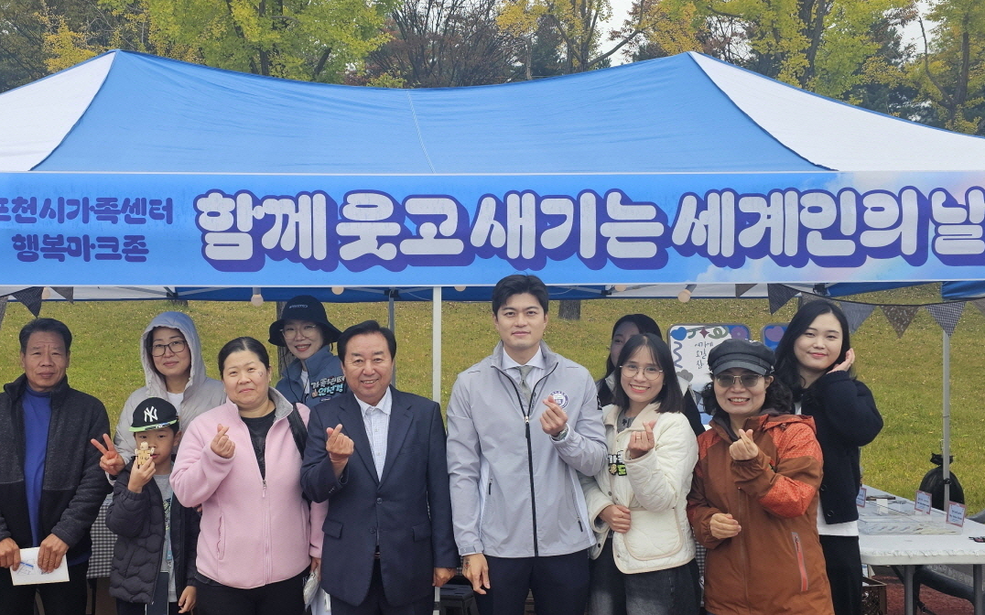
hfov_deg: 56.4
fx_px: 913
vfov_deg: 37.1
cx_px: 410
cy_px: 370
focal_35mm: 34
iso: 25
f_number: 1.7
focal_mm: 6.3
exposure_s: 1/207
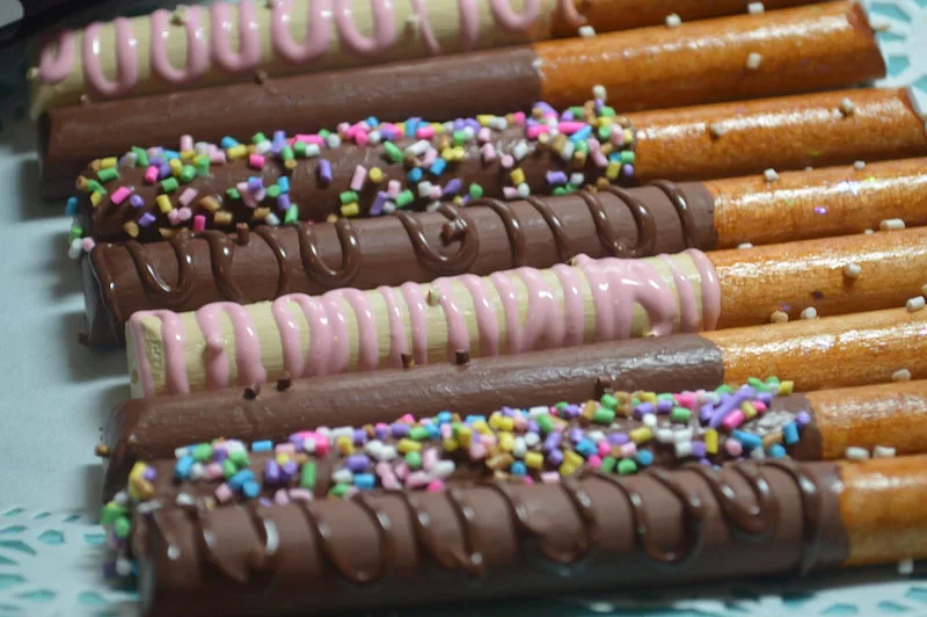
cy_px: 308
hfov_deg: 24.6
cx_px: 464
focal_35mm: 82
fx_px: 2123
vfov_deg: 16.5
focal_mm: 55
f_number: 5.6
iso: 640
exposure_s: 1/60
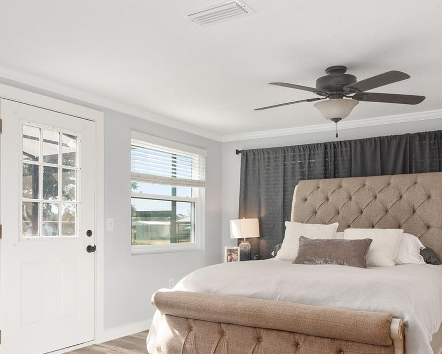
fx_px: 432
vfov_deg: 44.1
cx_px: 222
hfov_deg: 54.2
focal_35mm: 33
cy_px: 228
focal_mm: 19
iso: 125
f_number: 6.3
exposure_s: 1/15
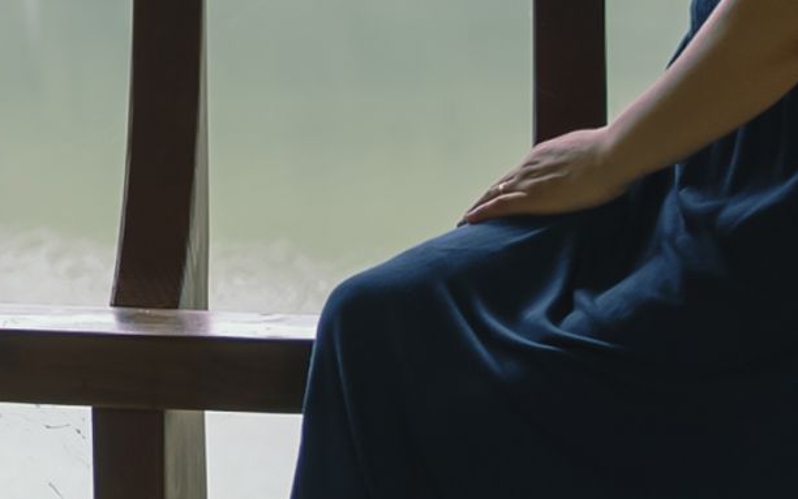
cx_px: -436
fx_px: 4090
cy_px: -267
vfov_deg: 6.9
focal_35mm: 188
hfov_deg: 10.7
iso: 160
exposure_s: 1/320
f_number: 2.8
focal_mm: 31.6
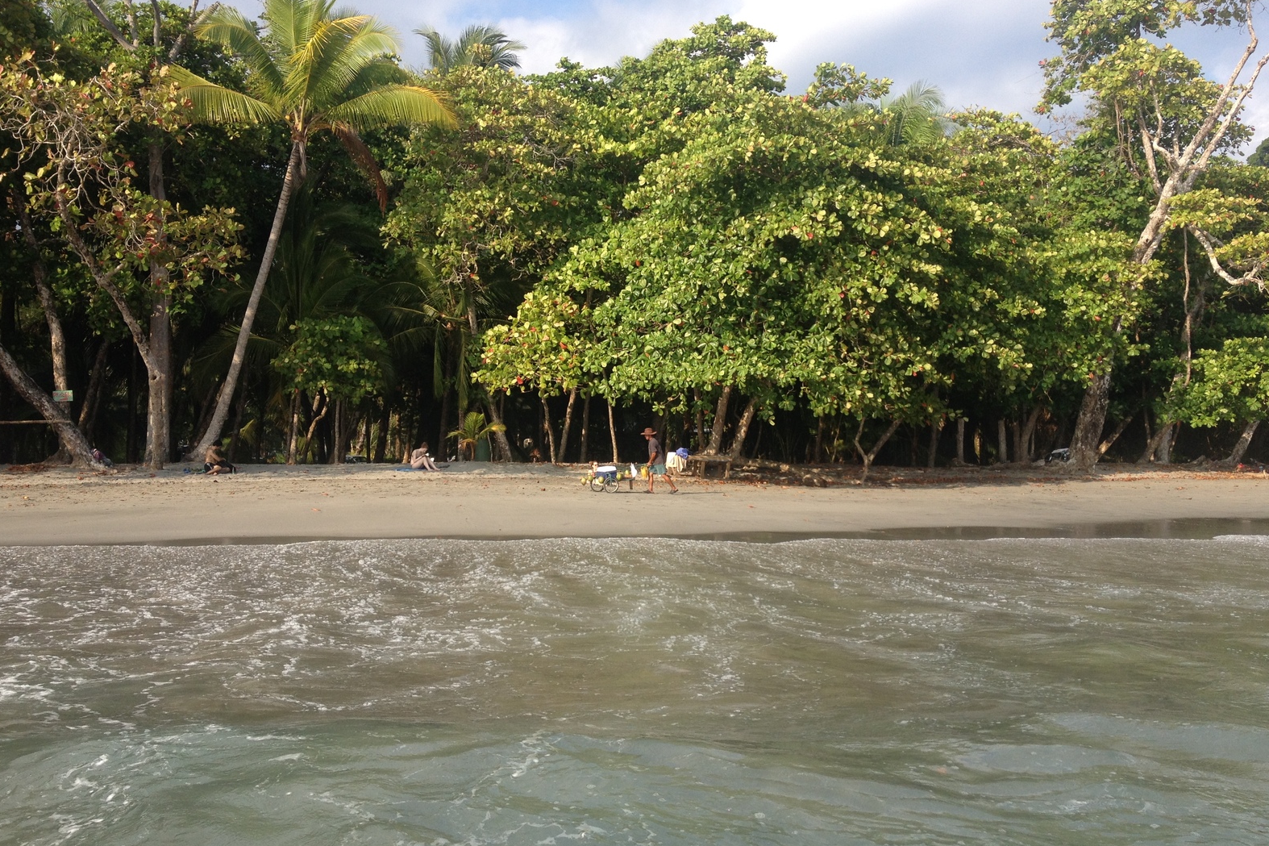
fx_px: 1304
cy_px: 403
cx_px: 637
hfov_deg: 51.9
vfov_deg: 35.9
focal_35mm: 37
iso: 50
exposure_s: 1/1004
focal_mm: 4.28
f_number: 2.4
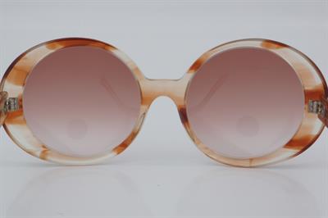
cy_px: 109
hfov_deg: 24.6
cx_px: 164
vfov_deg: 16.5
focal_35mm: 82
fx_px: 751
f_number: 32
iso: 100
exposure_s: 1/4
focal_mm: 55
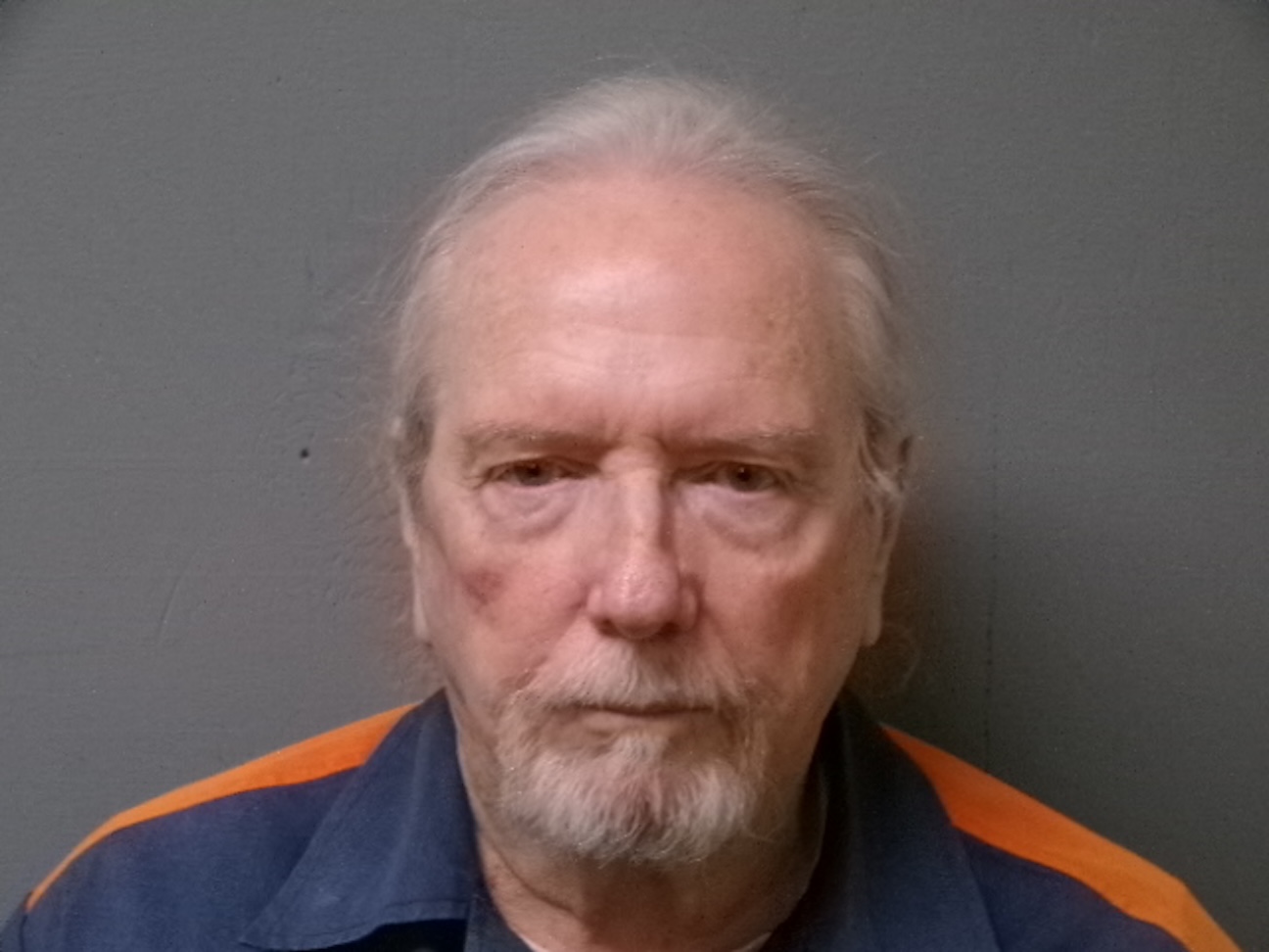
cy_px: 476
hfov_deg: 22.8
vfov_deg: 17.2
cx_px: 634
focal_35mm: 86
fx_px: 3153
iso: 800
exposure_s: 1/50
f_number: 4
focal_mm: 15.4
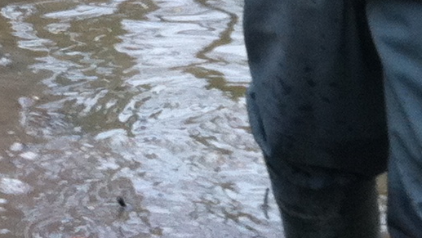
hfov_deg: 11.1
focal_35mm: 191
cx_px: -56
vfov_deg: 6.0
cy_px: -408
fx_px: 2138
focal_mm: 3.85
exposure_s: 1/60
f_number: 2.8
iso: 80
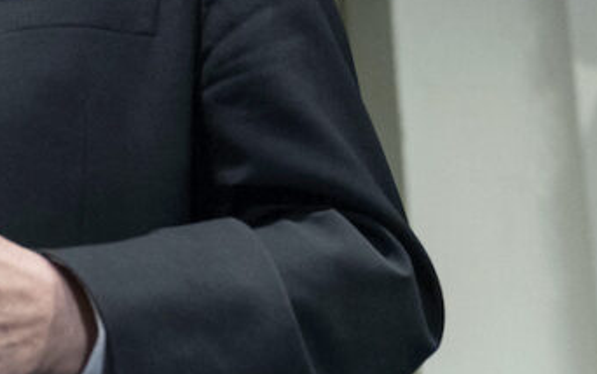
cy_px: -45
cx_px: -145
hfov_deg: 15.6
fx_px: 2083
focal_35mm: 128
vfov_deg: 10.1
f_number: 2.8
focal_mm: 42
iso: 3200
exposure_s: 1/200
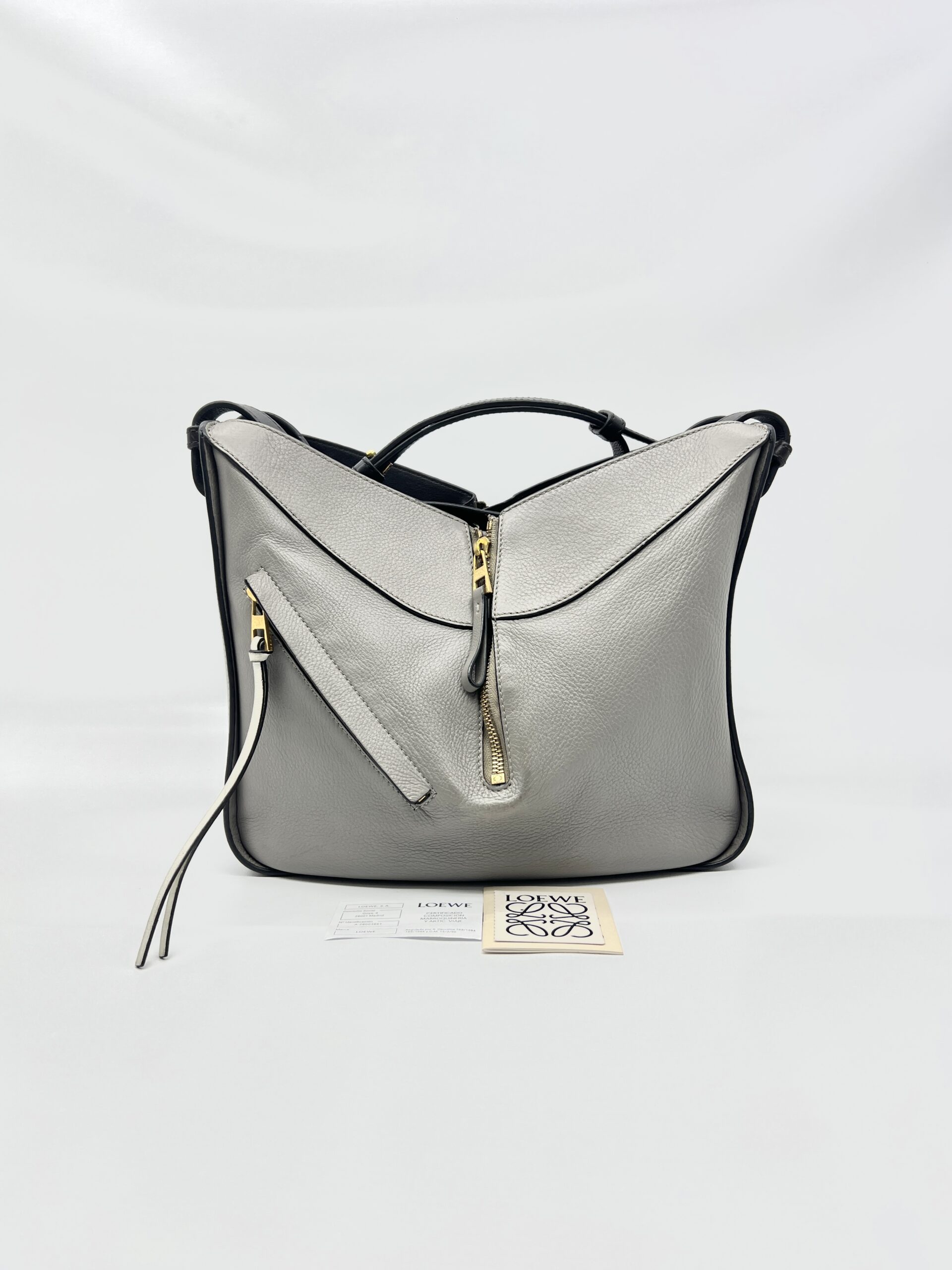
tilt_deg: -5.0
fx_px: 953
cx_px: 476
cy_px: 635
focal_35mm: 26
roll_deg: +0.0
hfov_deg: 53.1
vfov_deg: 67.3
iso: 32
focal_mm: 5.7
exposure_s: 1/122
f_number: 1.5
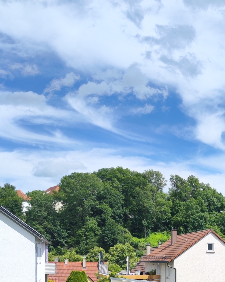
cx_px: 228
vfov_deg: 34.1
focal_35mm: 51
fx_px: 425
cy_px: 266
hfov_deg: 27.8
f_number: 1.69
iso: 50
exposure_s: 1/968
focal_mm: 7.01
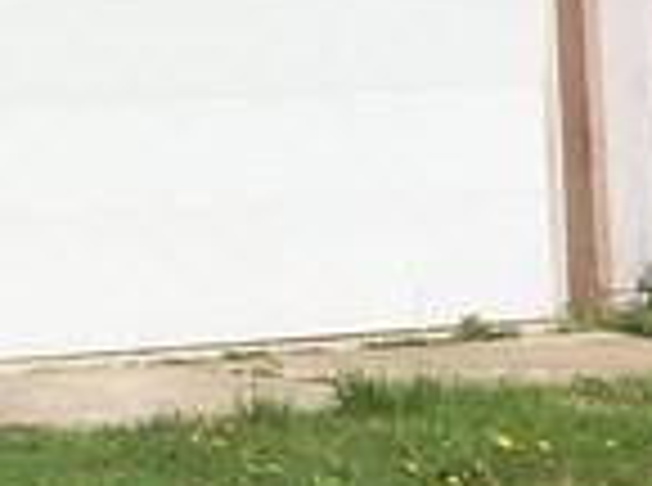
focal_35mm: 262
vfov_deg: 5.5
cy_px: -531
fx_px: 4923
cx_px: -1012
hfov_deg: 7.1
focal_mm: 6.7
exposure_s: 1/160
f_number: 9.2
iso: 64
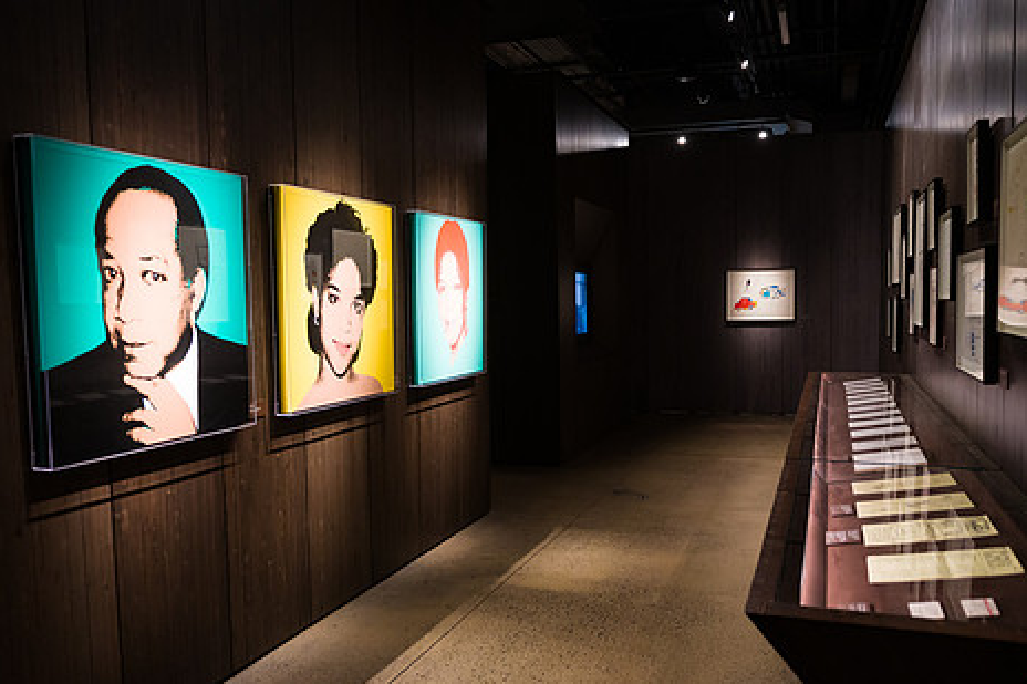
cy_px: 374
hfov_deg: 61.9
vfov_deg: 43.5
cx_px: 547
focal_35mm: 30
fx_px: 855
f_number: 3.2
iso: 3200
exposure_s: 1/200
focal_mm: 24
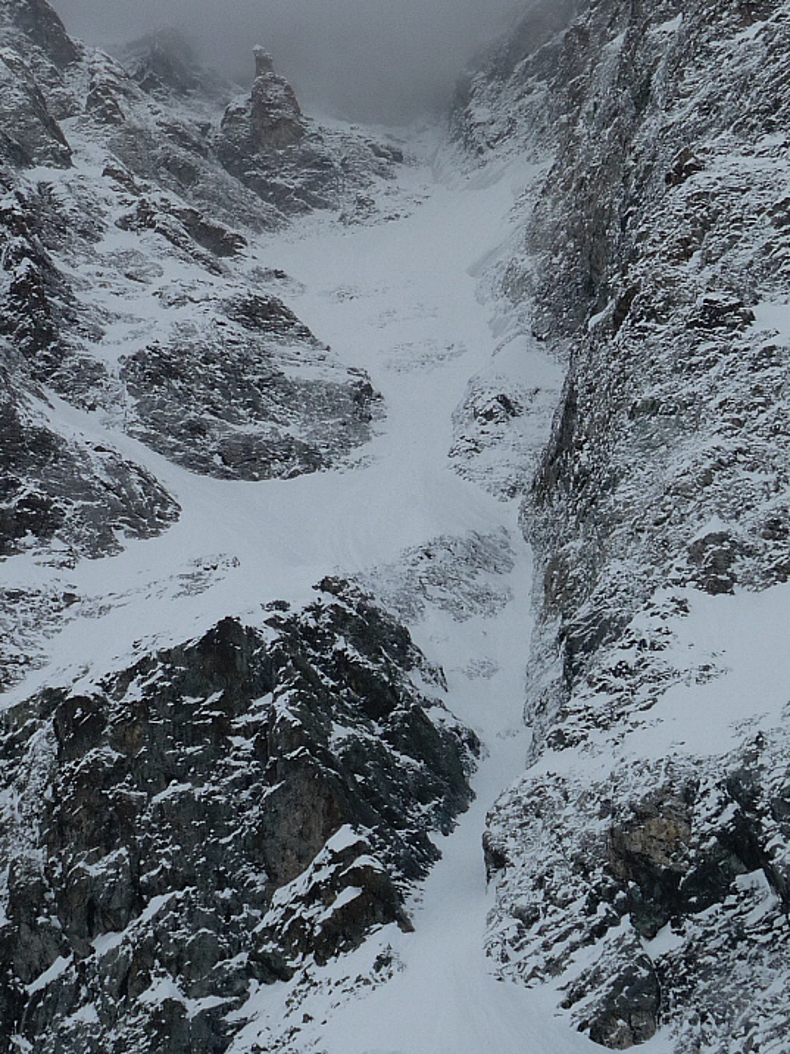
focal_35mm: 112
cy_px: 527
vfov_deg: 17.6
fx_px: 3408
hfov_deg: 13.2
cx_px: 395
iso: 100
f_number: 11
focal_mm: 11.3
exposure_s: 1/320
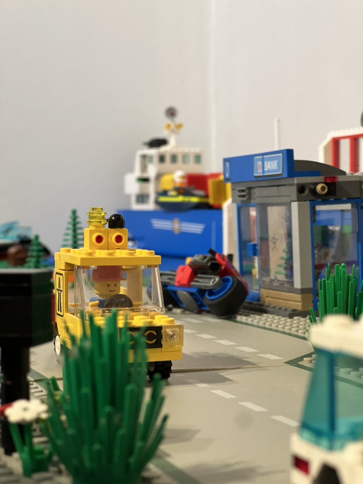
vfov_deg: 25.3
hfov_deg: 19.1
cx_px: 182
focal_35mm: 77
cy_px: 242
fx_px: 1077
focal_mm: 9
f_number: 2.8
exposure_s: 1/33
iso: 400
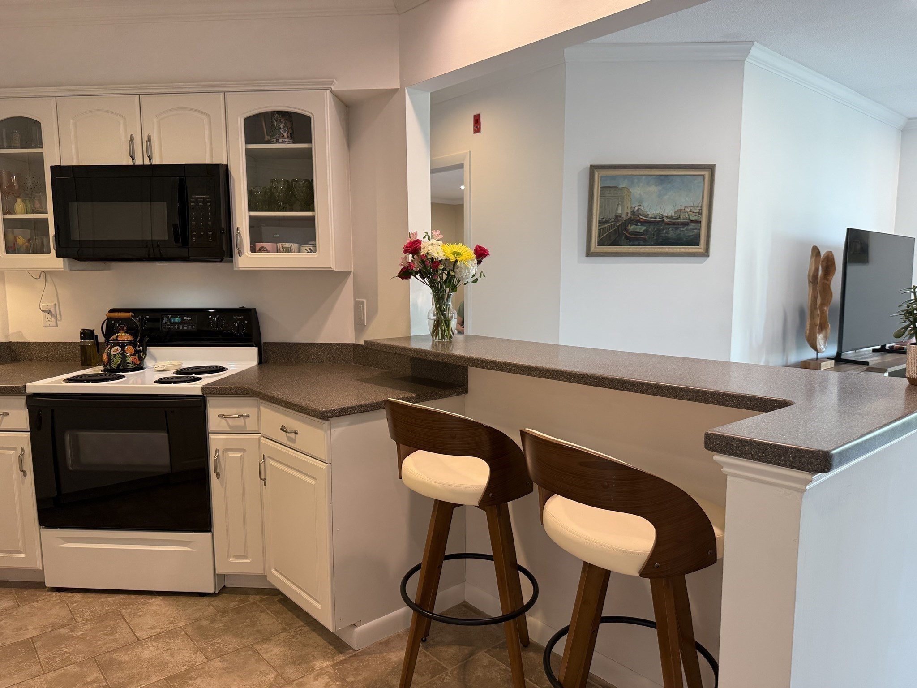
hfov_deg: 71.6
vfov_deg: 56.8
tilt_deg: -6.7
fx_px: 636
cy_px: 344
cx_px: 458
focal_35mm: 24
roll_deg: +0.5
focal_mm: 6.76
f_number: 1.78
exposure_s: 1/120
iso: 200
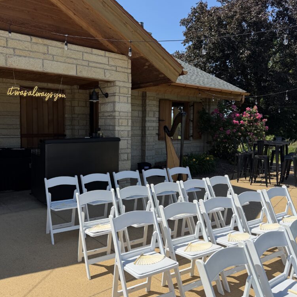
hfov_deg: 55.6
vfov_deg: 55.6
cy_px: 145
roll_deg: -2.1
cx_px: 146
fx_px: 282
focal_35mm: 29
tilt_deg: -2.9
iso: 80
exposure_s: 1/4405
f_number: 1.78
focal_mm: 6.76
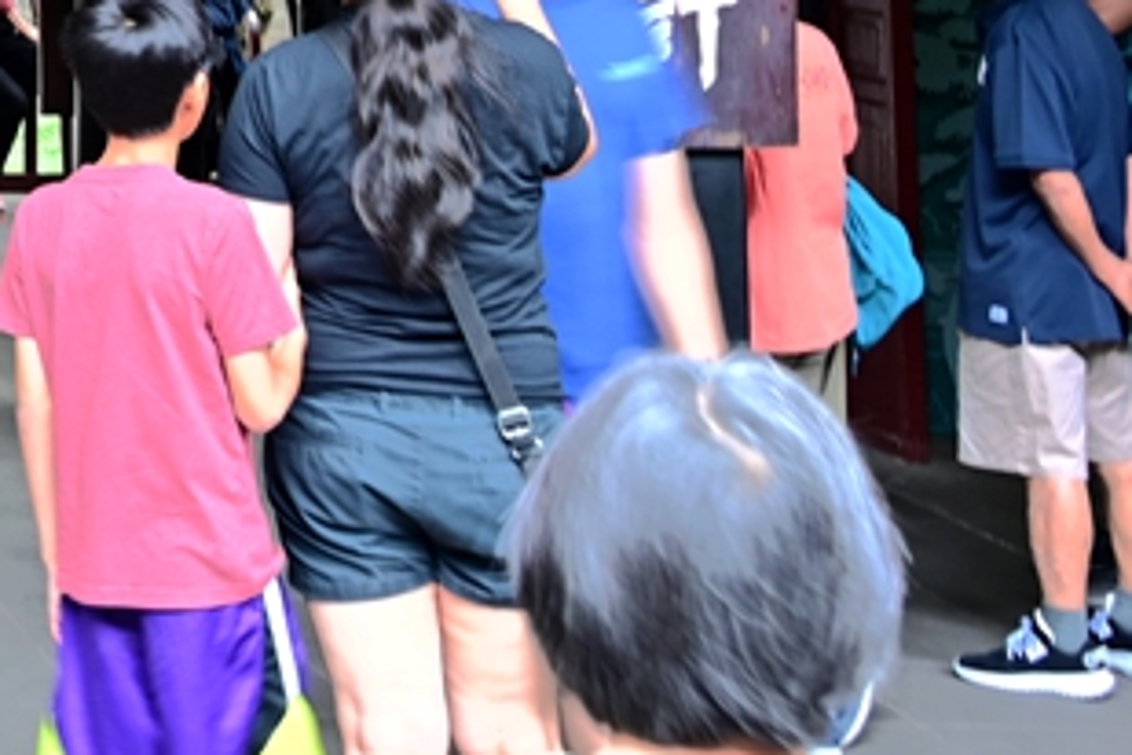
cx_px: -887
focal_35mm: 132
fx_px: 4150
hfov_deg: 13.9
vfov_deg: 9.8
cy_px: -685
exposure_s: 1/10
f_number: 8
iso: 320
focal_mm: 34
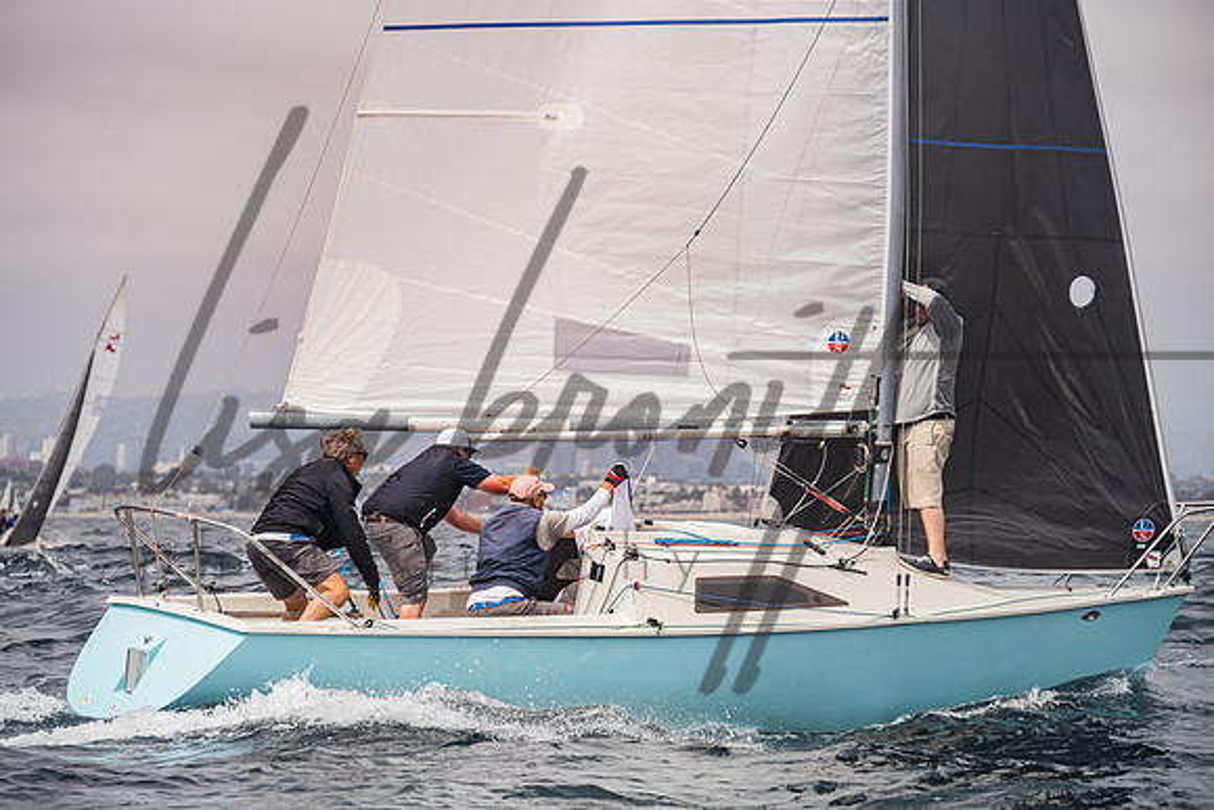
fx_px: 5273
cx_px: 572
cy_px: 428
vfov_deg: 8.8
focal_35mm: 156
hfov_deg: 13.1
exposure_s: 1/640
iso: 160
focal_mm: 145
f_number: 6.3
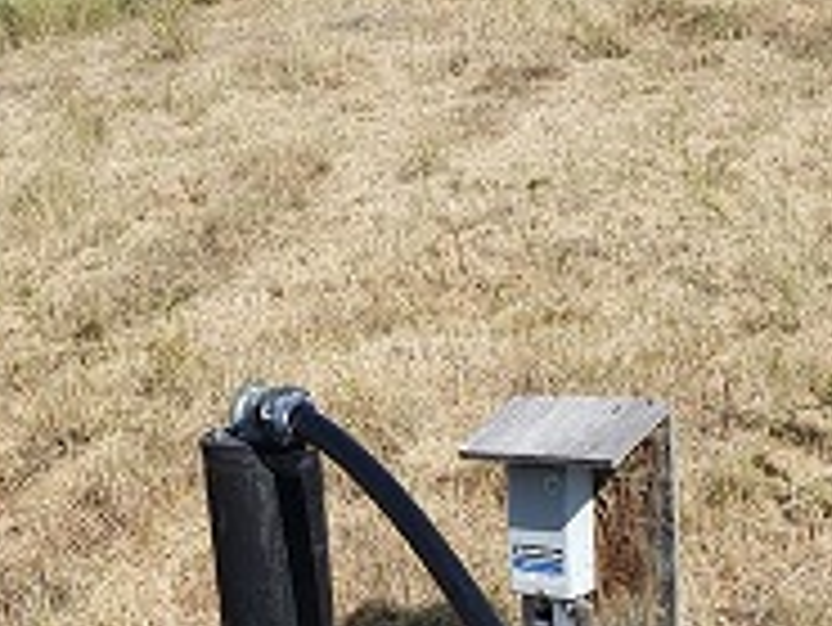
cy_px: 716
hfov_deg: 26.8
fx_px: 1732
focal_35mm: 72
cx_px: 580
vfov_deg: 19.5
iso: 50
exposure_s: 1/1111
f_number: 2.4
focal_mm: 4.3
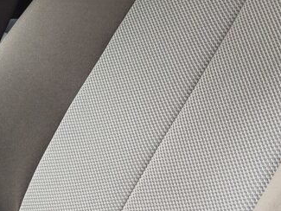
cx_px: -33
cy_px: 66
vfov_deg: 14.9
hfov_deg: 19.0
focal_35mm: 99
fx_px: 804
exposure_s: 1/100
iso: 314
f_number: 1.69
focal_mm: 7.01
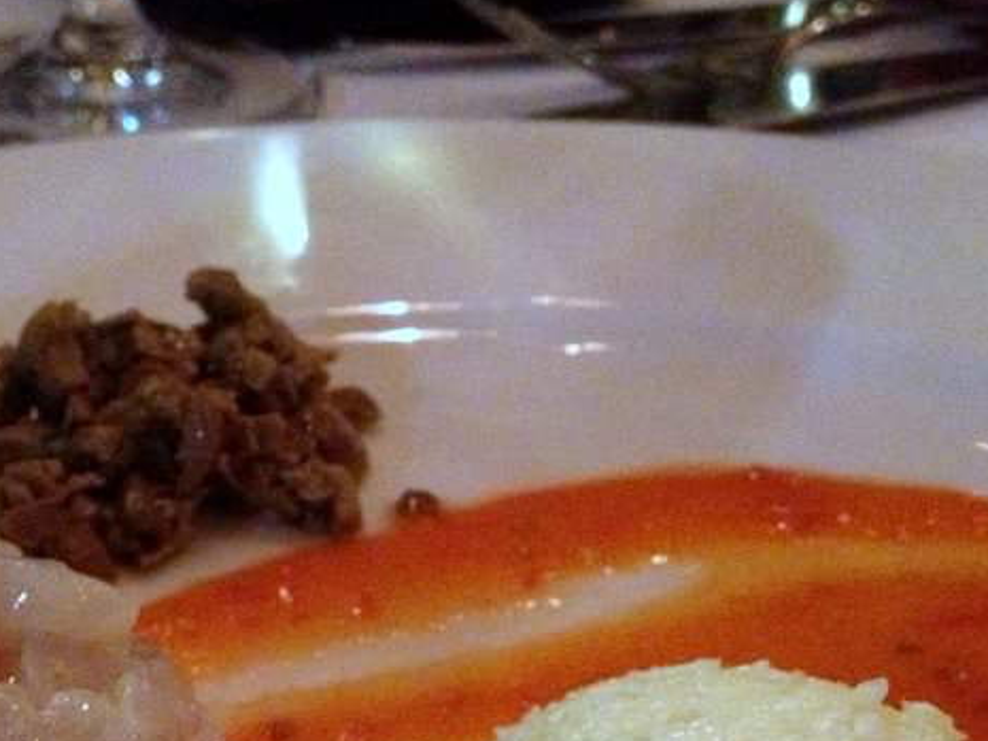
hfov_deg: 25.3
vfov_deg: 18.7
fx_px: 2198
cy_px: 701
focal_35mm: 77
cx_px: 429
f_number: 2.4
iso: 800
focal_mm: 4.28
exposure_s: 1/15
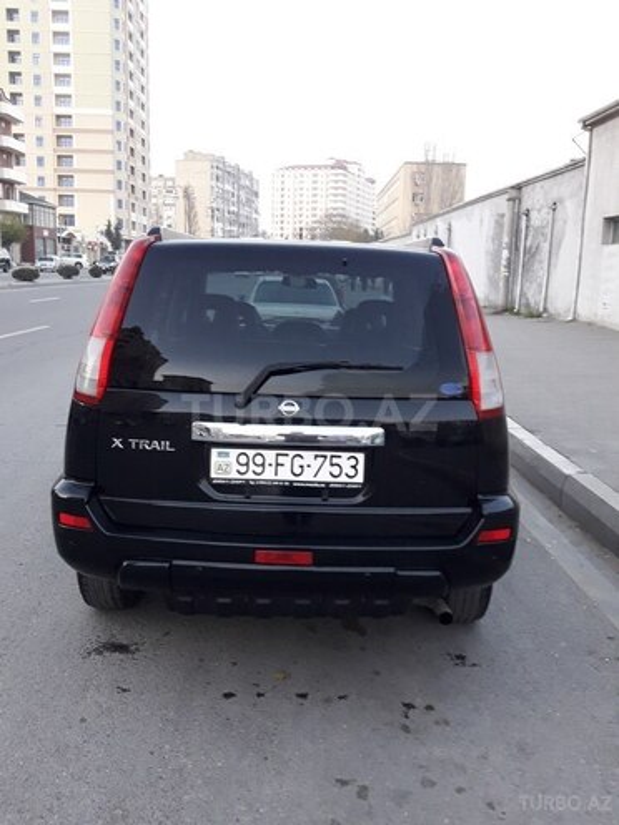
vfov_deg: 63.4
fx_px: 668
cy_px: 412
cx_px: 310
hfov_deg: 49.7
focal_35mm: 28
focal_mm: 3.7
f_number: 1.9
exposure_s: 1/33
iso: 160
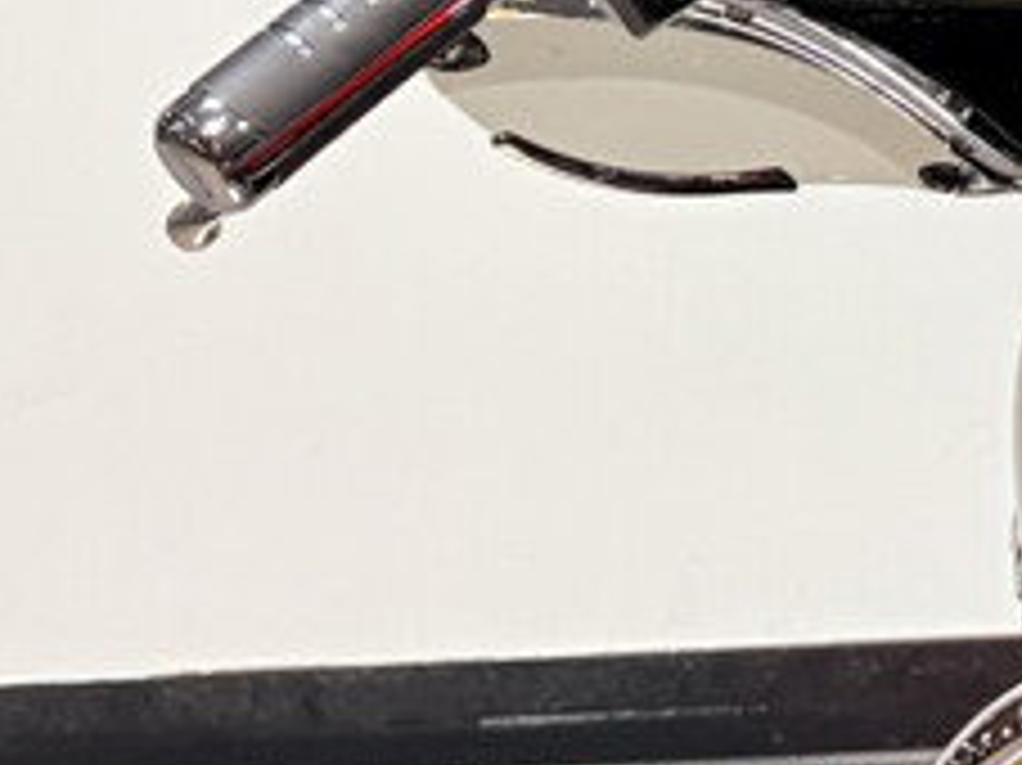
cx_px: 1569
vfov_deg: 11.8
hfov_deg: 14.9
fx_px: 3600
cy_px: -256
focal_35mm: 122
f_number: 1.6
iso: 40
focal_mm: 5.96
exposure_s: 1/120
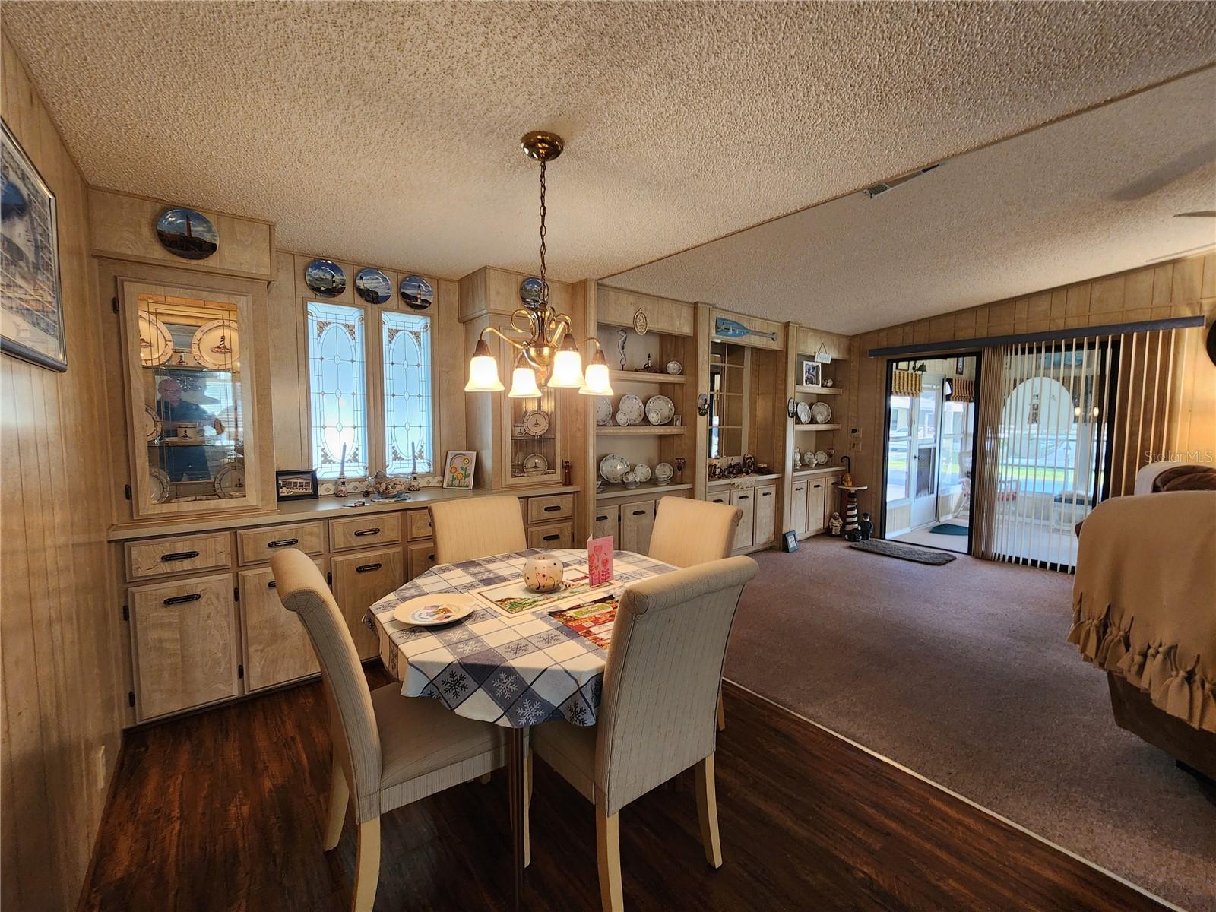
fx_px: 457
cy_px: 456
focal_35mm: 13
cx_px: 608
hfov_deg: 106.2
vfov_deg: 89.9
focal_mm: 2.2
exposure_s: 1/60
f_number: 2.2
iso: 160
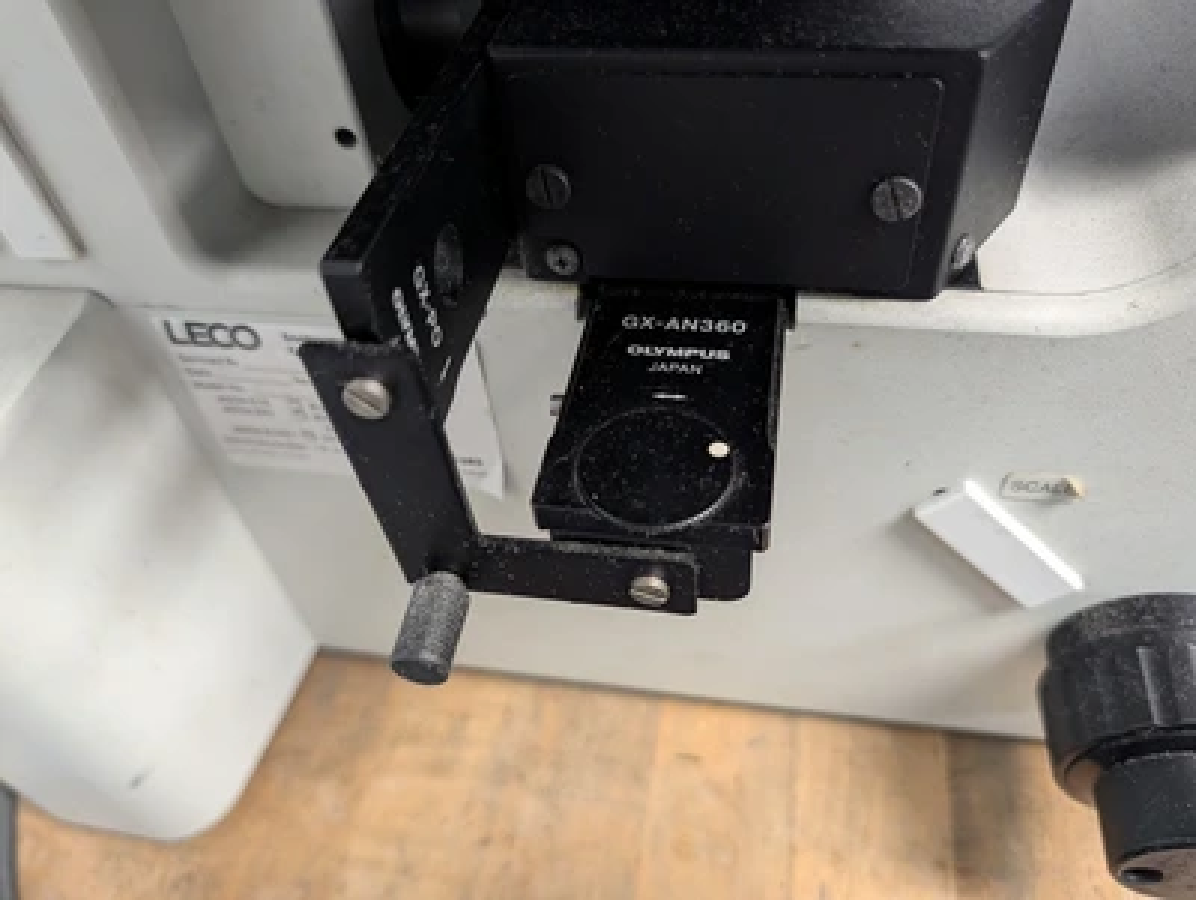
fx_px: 830
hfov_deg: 71.5
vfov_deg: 56.9
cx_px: 598
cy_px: 450
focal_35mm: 24
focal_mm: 6.9
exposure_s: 1/120
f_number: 1.68
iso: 1039
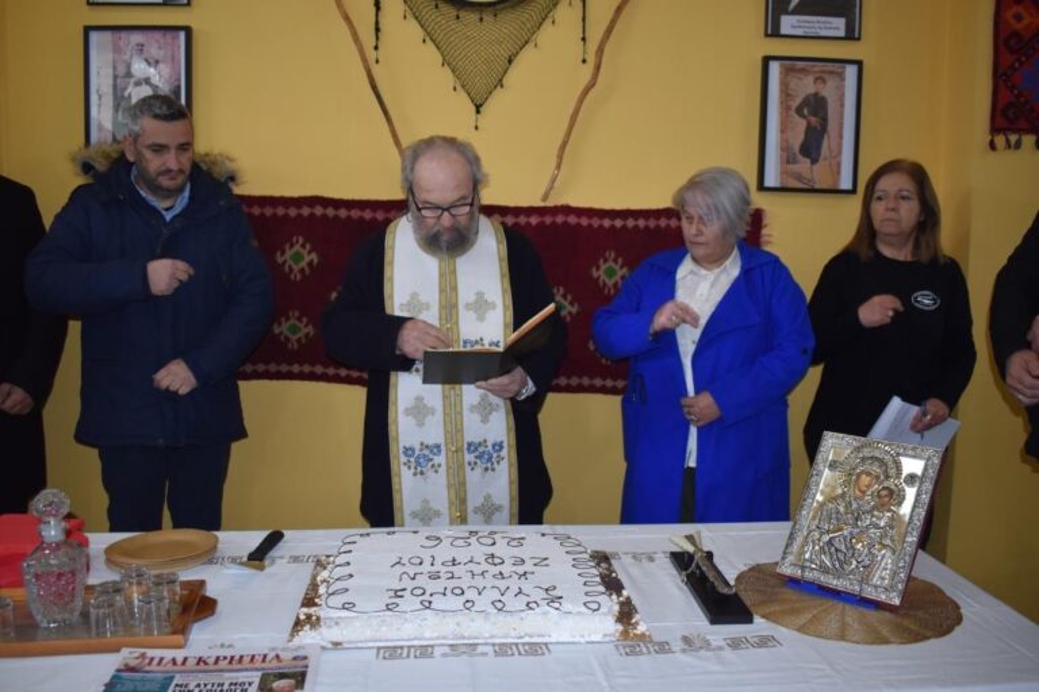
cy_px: 346
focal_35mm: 30
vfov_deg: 43.6
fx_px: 866
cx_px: 520
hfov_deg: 61.9
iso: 1000
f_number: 3.8
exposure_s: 1/125
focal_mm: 20
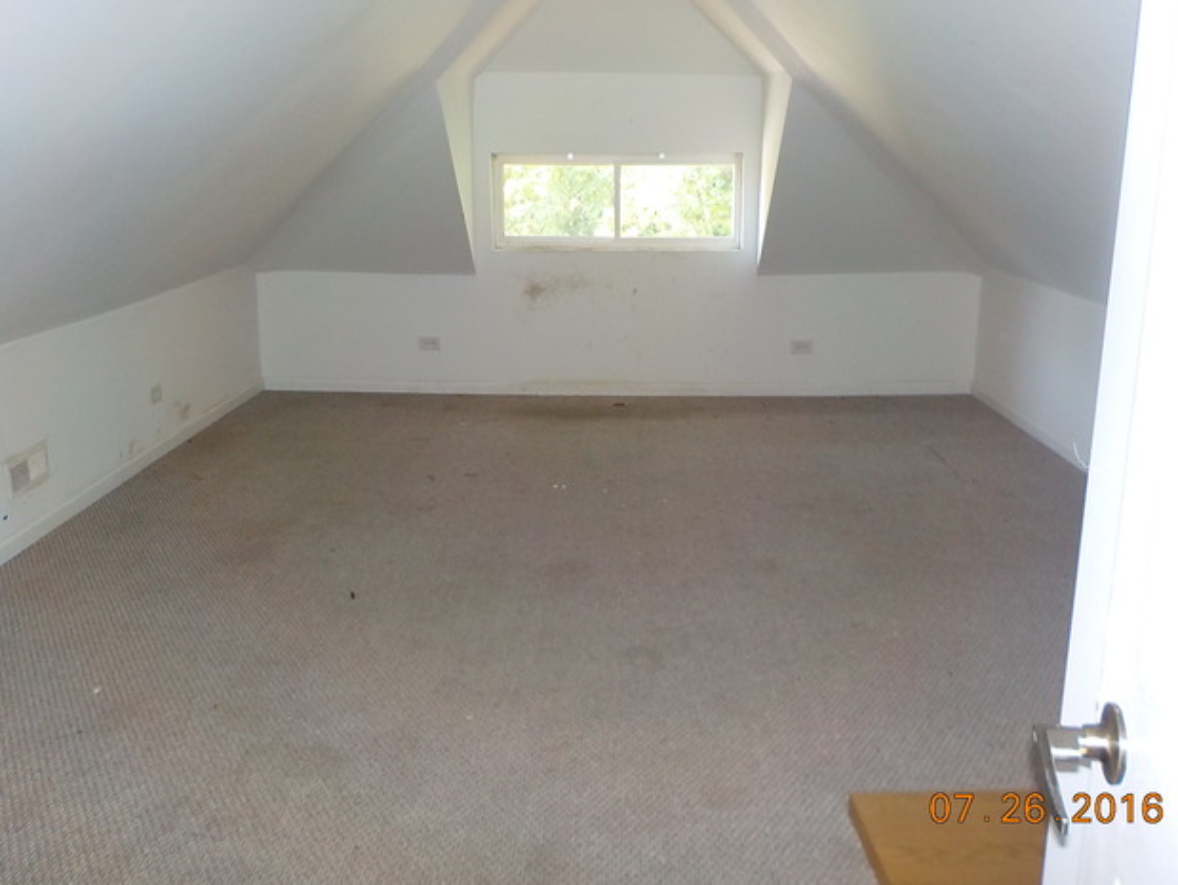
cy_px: 447
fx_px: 1056
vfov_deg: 45.5
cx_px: 607
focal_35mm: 31
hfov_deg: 58.3
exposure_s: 1/30
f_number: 3.3
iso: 200
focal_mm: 4.1
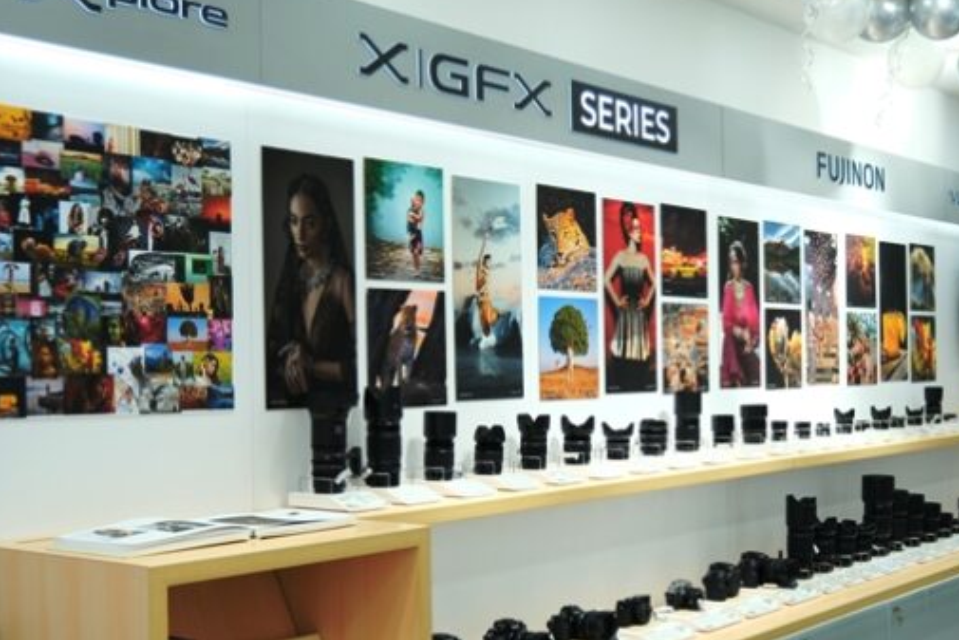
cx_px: 520
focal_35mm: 51
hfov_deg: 38.8
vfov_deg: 26.4
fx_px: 1359
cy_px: 384
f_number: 2.8
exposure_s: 1/180
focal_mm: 24.9
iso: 250
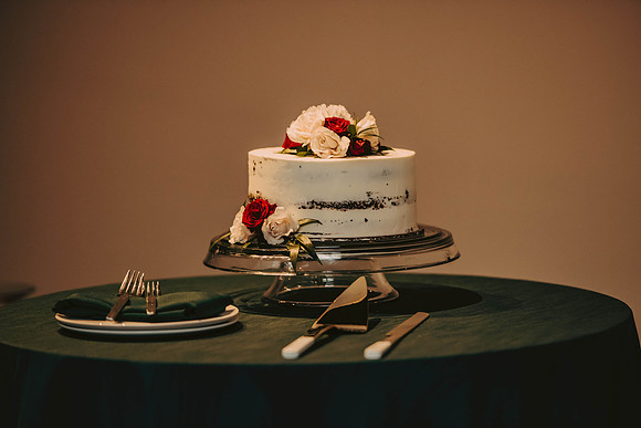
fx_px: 3117
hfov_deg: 11.7
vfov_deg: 7.9
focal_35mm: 175
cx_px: 320
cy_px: 214
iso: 2500
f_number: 3.2
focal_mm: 175
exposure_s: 1/200
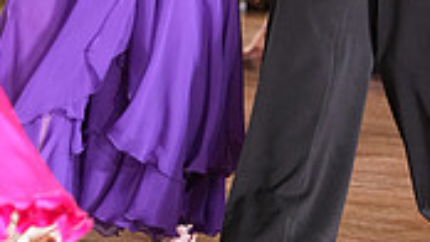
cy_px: -205
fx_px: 6307
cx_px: 196
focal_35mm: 553
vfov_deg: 2.2
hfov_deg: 3.9
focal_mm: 158
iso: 2500
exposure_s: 1/200
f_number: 5
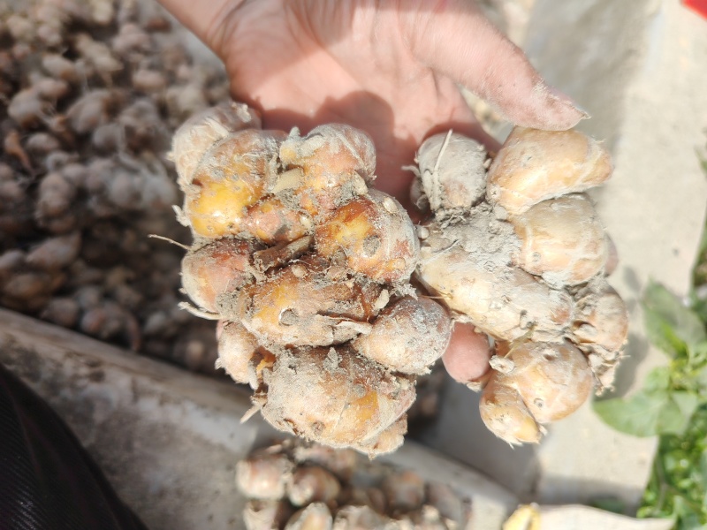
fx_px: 470
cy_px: 265
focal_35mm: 23
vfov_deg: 58.9
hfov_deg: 73.9
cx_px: 354
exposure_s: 1/400
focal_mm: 5.25
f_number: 1.8
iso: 50
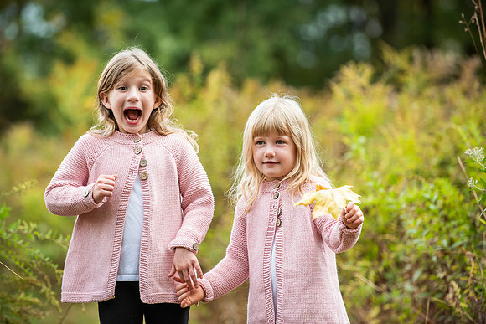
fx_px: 2363
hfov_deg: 11.7
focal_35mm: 175
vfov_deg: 7.9
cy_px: 162
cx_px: 243
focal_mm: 175
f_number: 3.5
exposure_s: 1/400
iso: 400
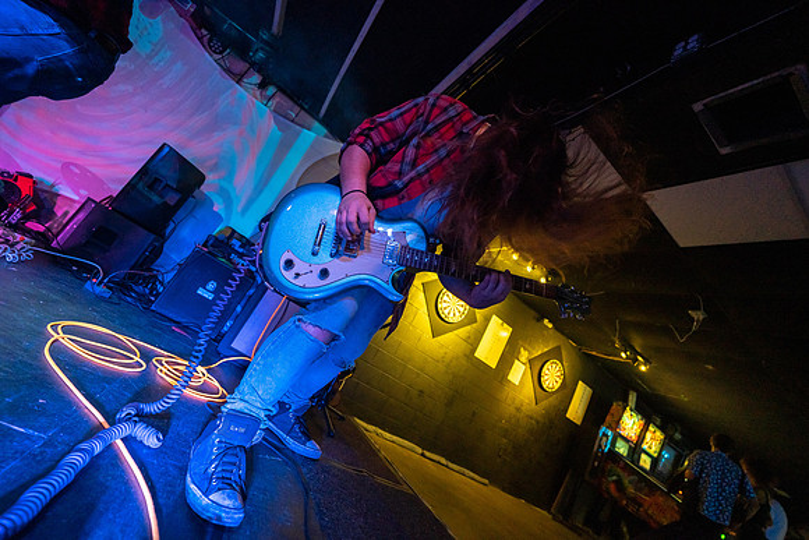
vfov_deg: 81.2
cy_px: 270
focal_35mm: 14
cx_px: 404
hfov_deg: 104.2
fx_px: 315
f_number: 2.8
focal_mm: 14
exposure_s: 1/250
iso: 1600
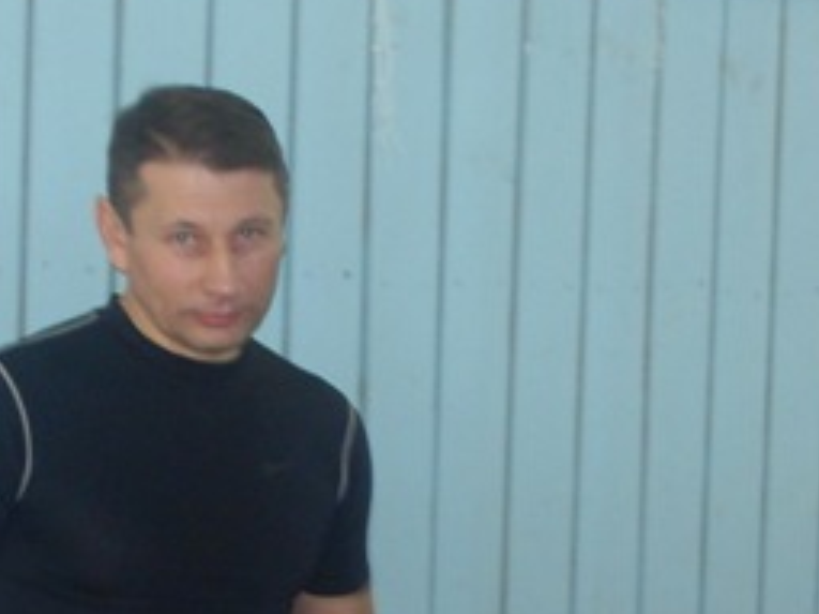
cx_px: 1076
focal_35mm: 132
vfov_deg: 10.9
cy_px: 865
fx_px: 3122
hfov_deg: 14.3
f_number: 3.1
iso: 120
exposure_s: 1/45
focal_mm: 7.1
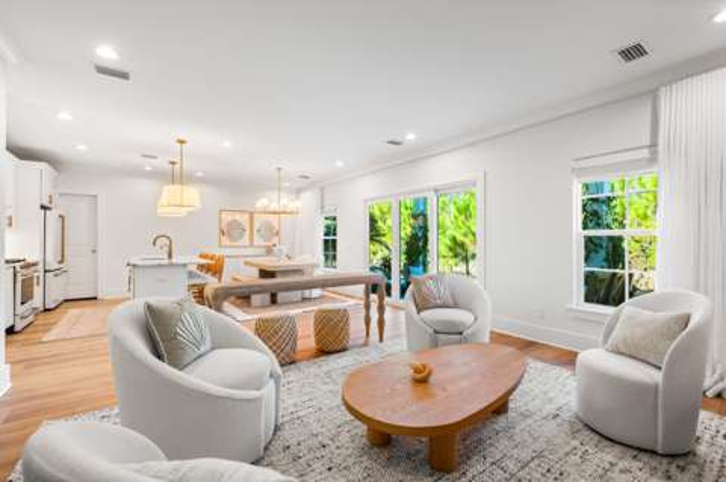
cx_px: 363
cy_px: 241
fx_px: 302
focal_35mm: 15
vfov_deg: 77.2
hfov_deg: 100.4
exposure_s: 1/15
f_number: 7.1
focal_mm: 15
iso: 250
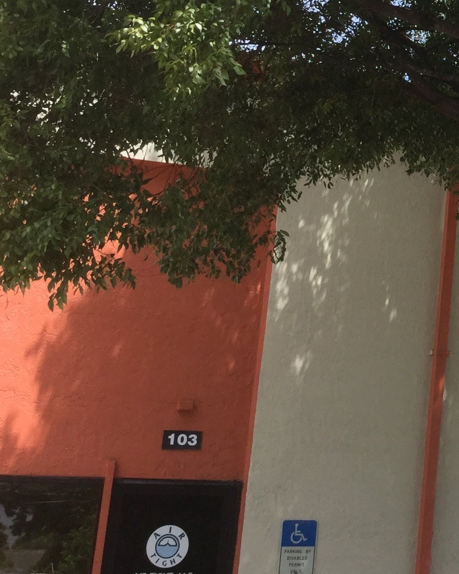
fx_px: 1324
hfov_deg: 17.4
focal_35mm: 78
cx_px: 715
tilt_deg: +19.2
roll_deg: +0.0
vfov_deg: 23.8
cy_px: 68
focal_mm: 3.3
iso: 25
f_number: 2.4
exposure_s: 1/652
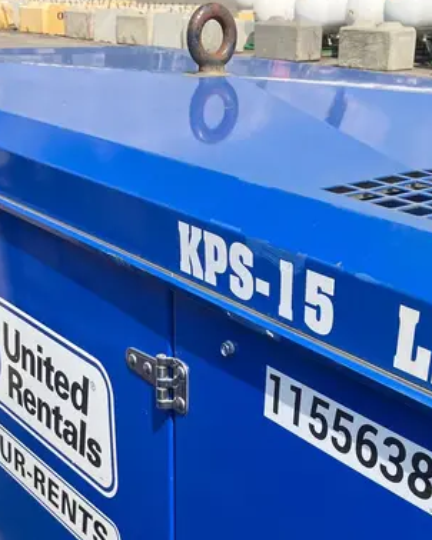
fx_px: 848
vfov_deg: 33.0
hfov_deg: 28.6
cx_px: 237
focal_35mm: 53
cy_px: 515
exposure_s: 1/783
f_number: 1.8
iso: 32
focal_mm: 3.99
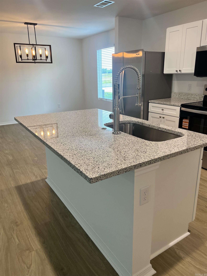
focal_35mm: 26
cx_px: 104
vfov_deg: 67.3
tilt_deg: -15.5
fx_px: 207
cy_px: 138
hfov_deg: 53.1
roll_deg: +0.9
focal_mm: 5.7
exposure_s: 1/120
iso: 100
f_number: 1.5
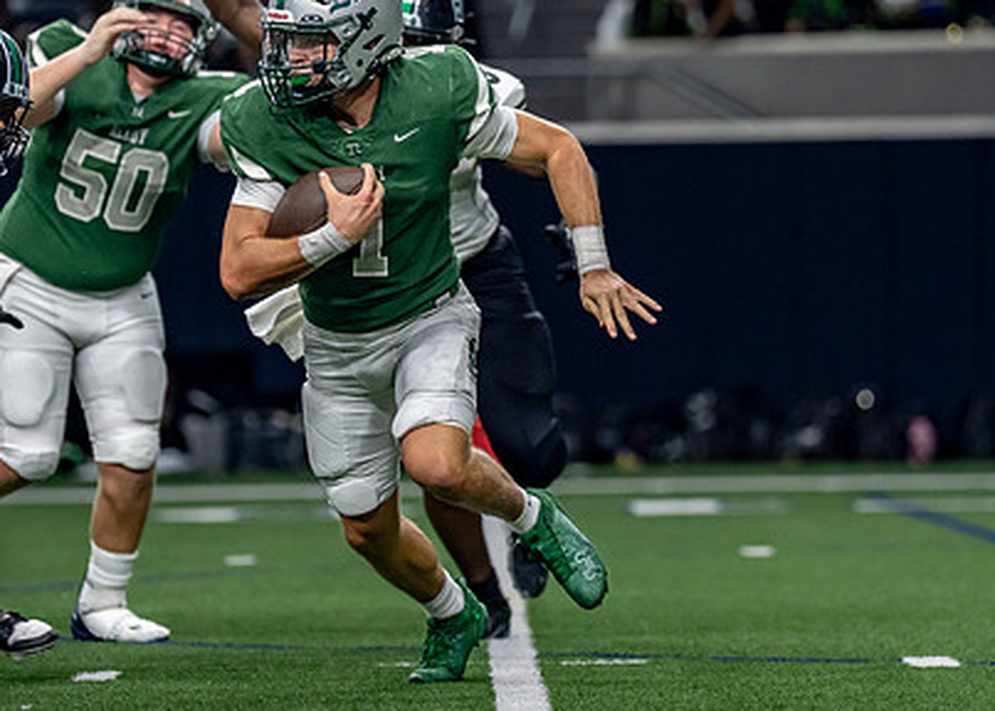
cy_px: 255
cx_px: 459
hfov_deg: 5.9
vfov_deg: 4.2
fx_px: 9694
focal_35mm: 343
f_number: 2.8
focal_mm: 170
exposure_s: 1/1000
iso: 1250
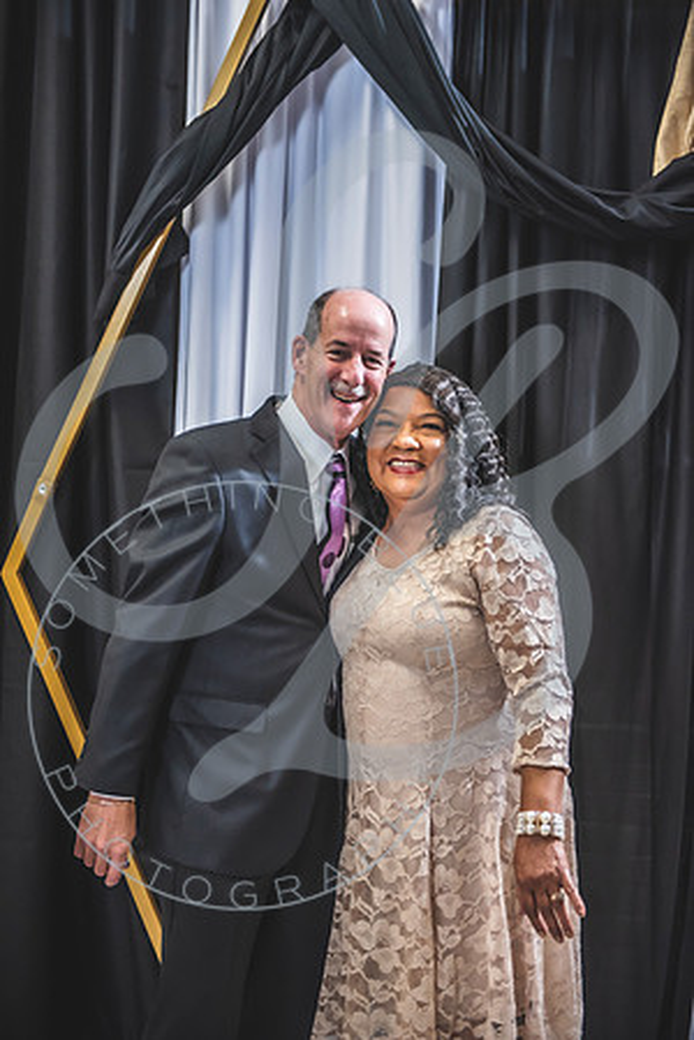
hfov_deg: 24.2
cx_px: 347
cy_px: 520
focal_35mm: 56
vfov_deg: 35.6
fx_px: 1619
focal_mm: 56
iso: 1600
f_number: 2.8
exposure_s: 1/250
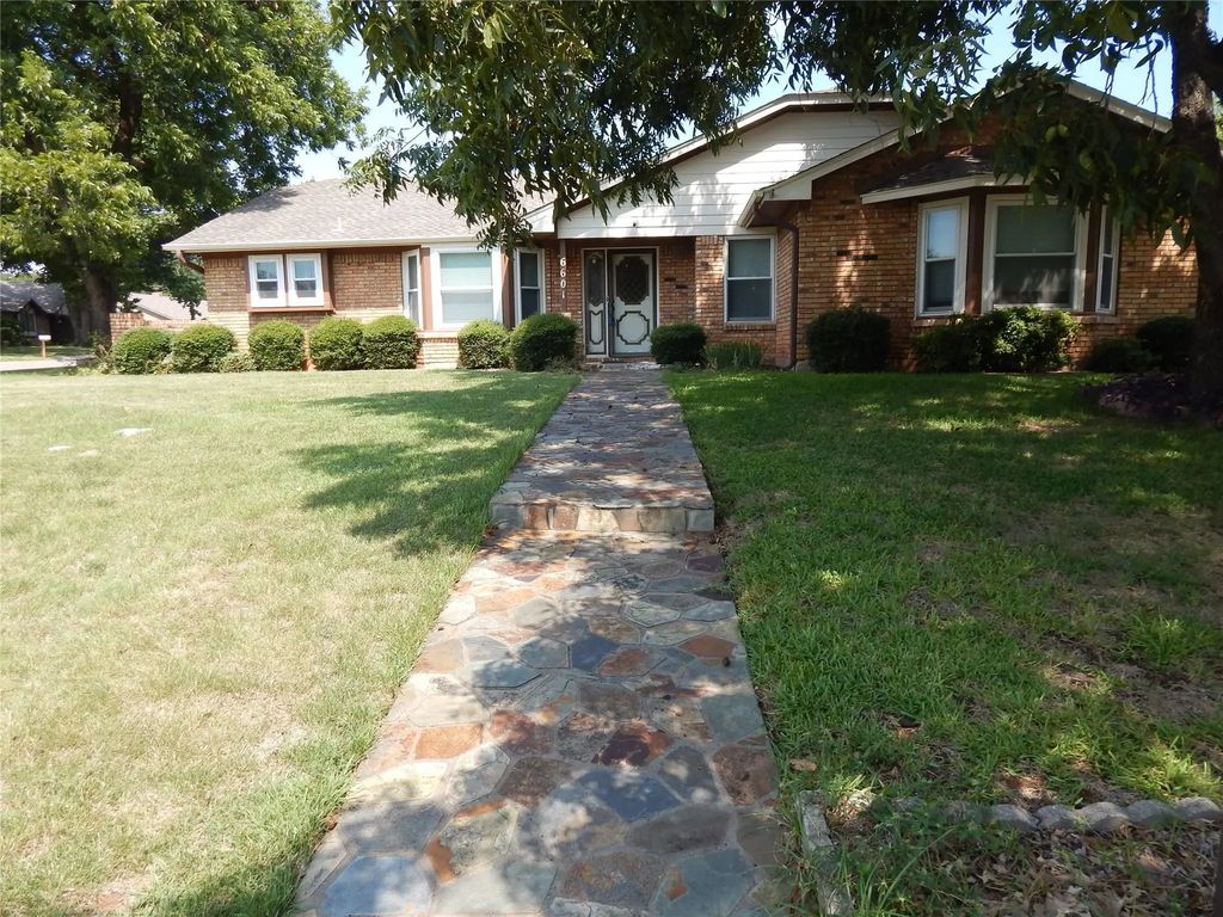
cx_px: 612
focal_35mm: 22
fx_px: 777
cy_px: 458
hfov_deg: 76.4
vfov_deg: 61.1
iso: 125
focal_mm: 4
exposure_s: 1/640
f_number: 3
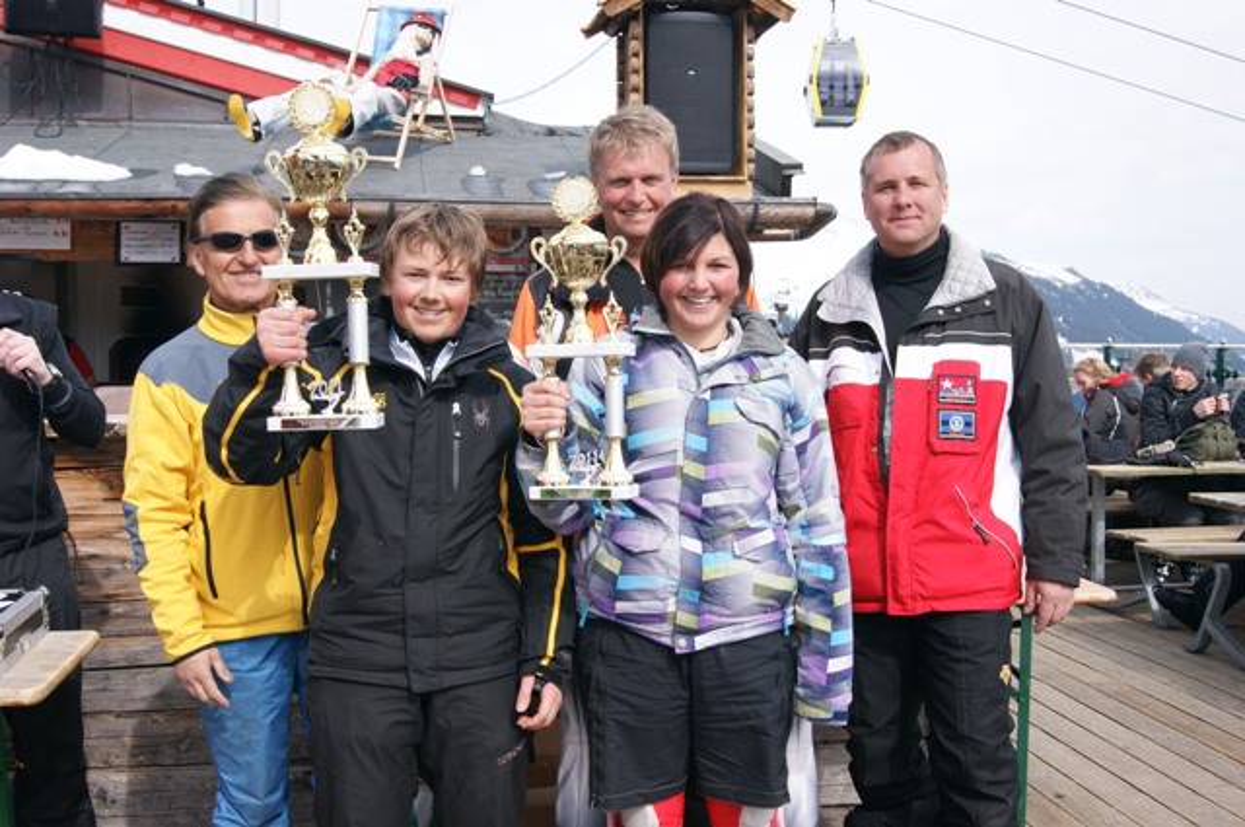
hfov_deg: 49.6
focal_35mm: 39
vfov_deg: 34.1
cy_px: 414
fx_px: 1347
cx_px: 622
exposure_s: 1/100
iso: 100
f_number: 13
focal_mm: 26
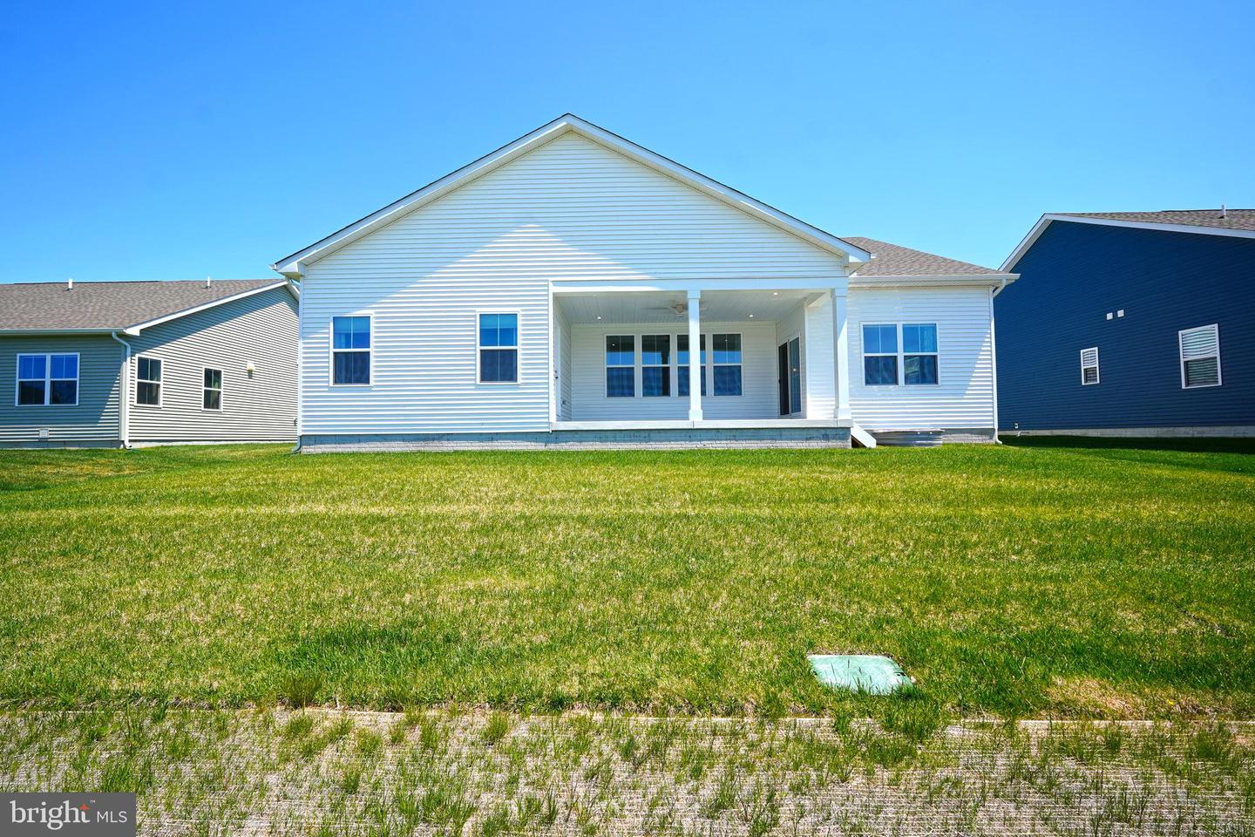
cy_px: 418
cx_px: 628
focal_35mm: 15
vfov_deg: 77.3
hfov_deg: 100.4
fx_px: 523
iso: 100
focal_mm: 10
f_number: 8
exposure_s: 1/250
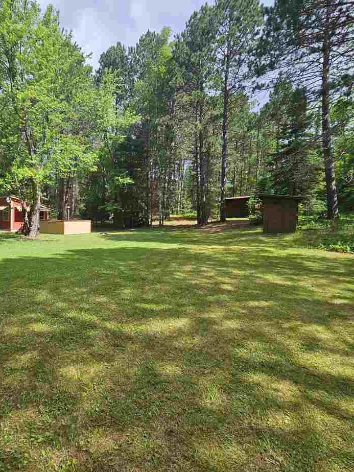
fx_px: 245
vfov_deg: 87.8
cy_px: 237
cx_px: 117
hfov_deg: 69.5
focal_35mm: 18
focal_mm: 2.2
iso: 50
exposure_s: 1/1167
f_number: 2.2
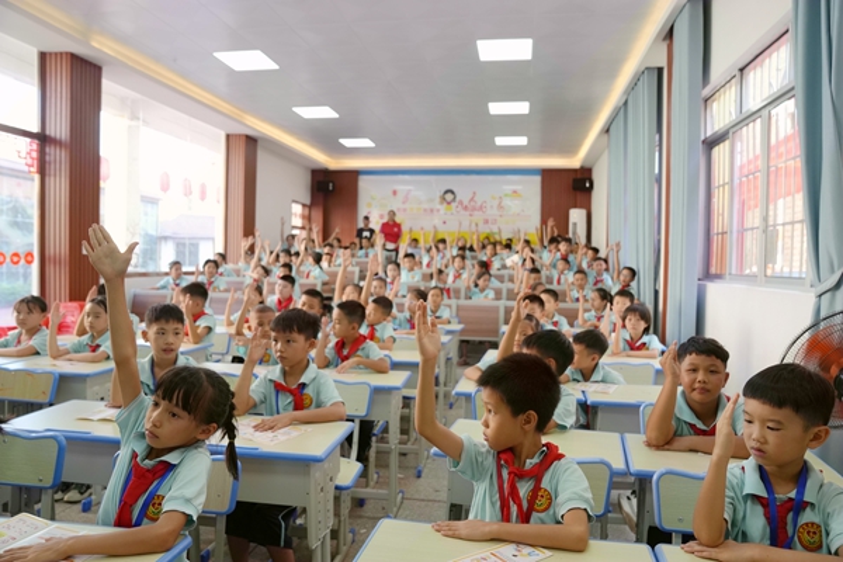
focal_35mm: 25
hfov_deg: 71.5
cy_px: 281
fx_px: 585
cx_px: 422
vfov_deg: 51.3
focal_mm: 25
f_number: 4
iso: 640
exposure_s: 1/160
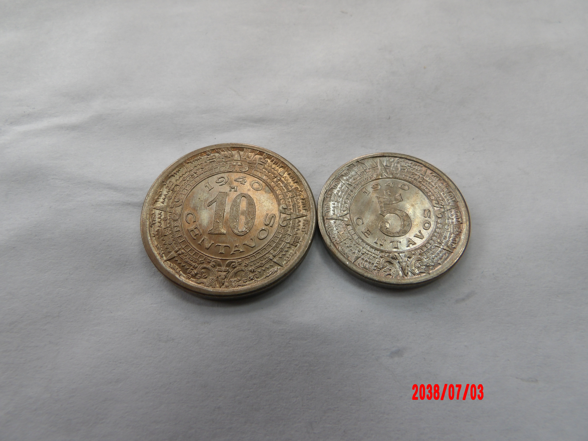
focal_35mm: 23
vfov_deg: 58.9
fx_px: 391
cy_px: 220
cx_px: 294
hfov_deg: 73.9
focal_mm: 4.2
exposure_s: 1/55
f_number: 4.1
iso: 100
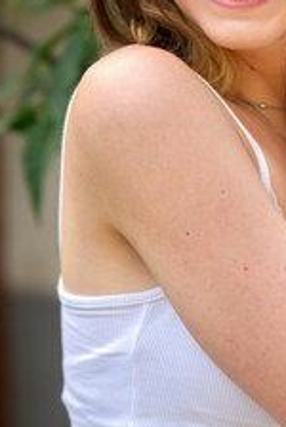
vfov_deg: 9.2
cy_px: 86
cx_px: 248
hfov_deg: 6.2
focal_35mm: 222
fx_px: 2637
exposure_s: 1/250
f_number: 2.8
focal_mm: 83
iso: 100
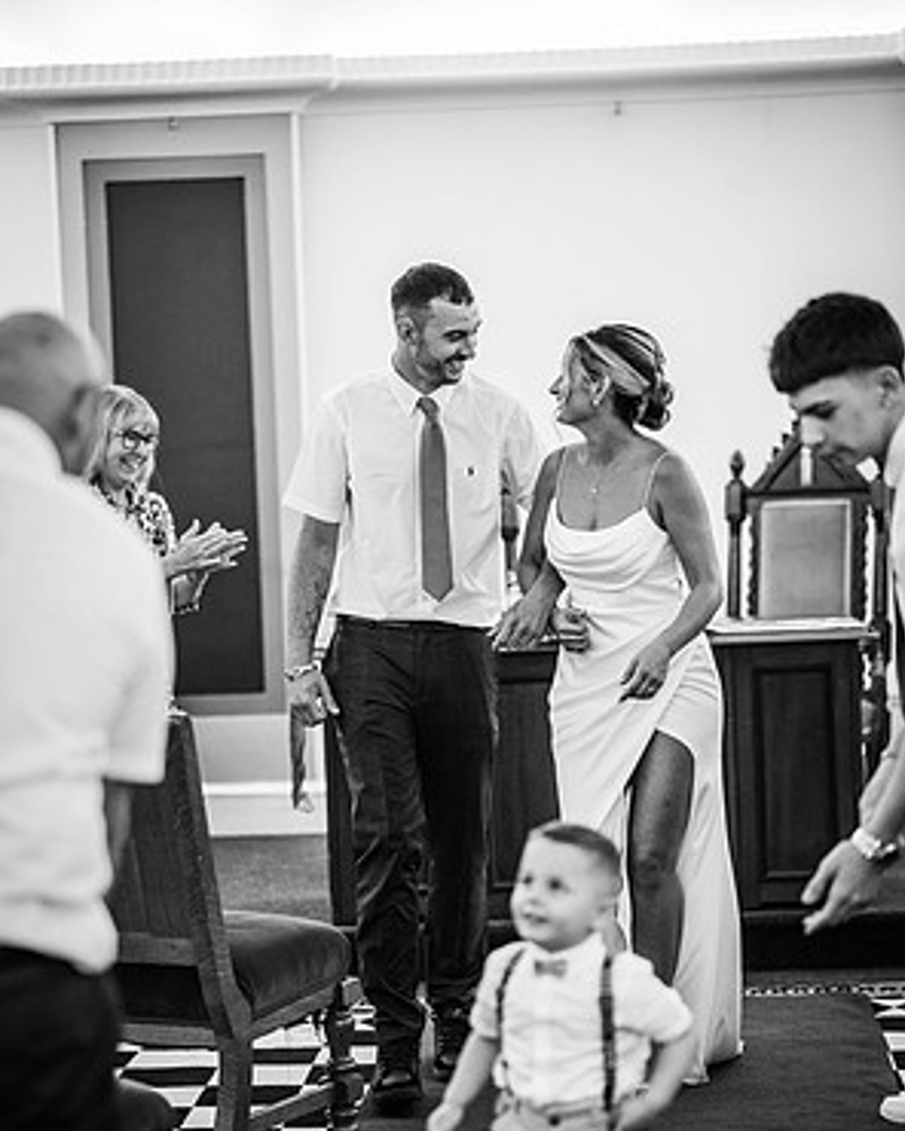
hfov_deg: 15.9
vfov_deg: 19.8
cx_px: 451
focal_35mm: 97
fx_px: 3248
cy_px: 639
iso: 1000
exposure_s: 1/200
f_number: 1.8
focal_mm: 85
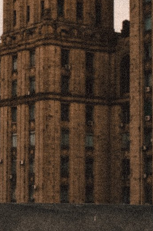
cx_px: -108
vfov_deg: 16.9
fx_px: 772
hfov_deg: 10.7
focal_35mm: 121
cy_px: 138
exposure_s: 1/160
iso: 200
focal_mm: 23.3
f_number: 8
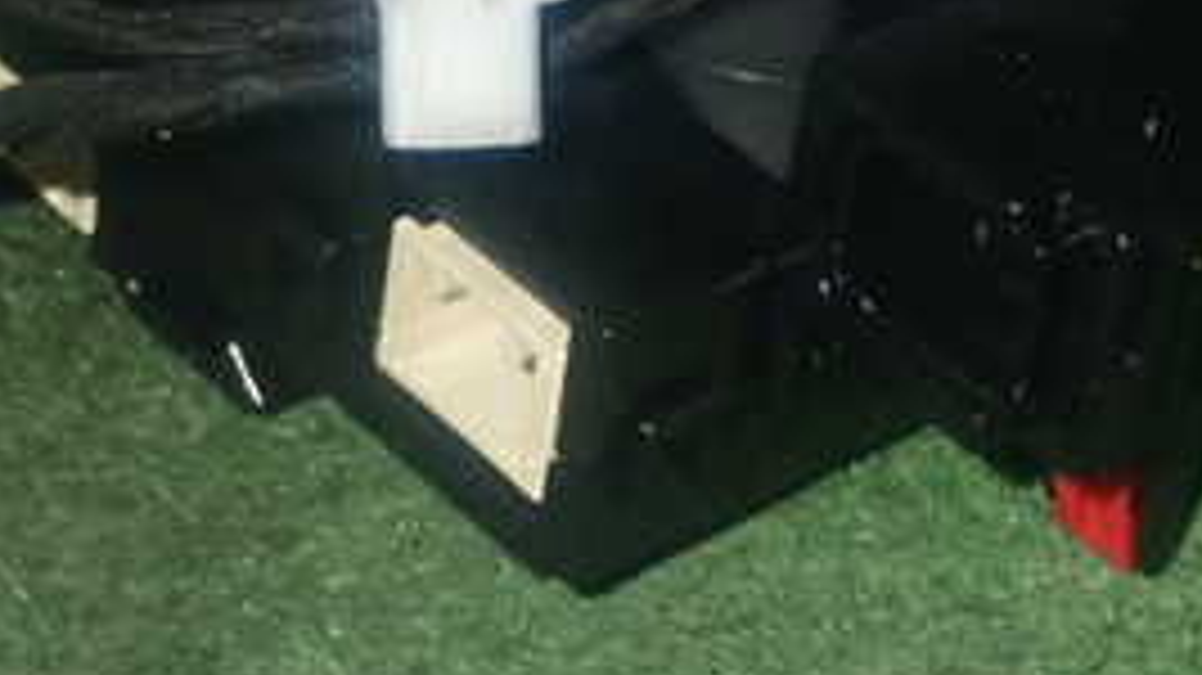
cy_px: -158
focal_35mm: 152
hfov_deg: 14.1
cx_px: 765
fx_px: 4843
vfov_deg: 7.9
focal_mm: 11.09
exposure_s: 1/60
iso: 800
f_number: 10
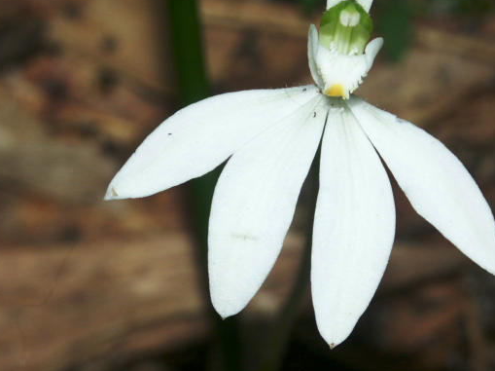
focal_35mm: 313
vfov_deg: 4.7
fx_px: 4473
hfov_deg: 6.3
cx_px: 361
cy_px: 91
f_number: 8
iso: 100
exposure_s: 1/180
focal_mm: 50.48
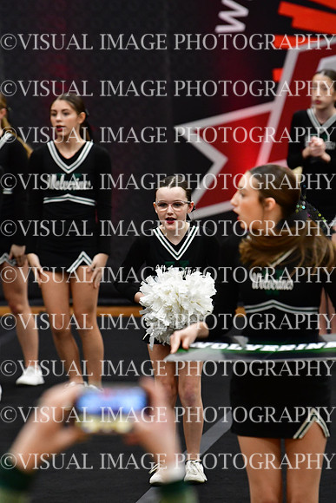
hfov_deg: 5.0
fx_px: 3875
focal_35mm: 277
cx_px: 168
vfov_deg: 7.4
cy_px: 252
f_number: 3.5
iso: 4000
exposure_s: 1/500
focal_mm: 185
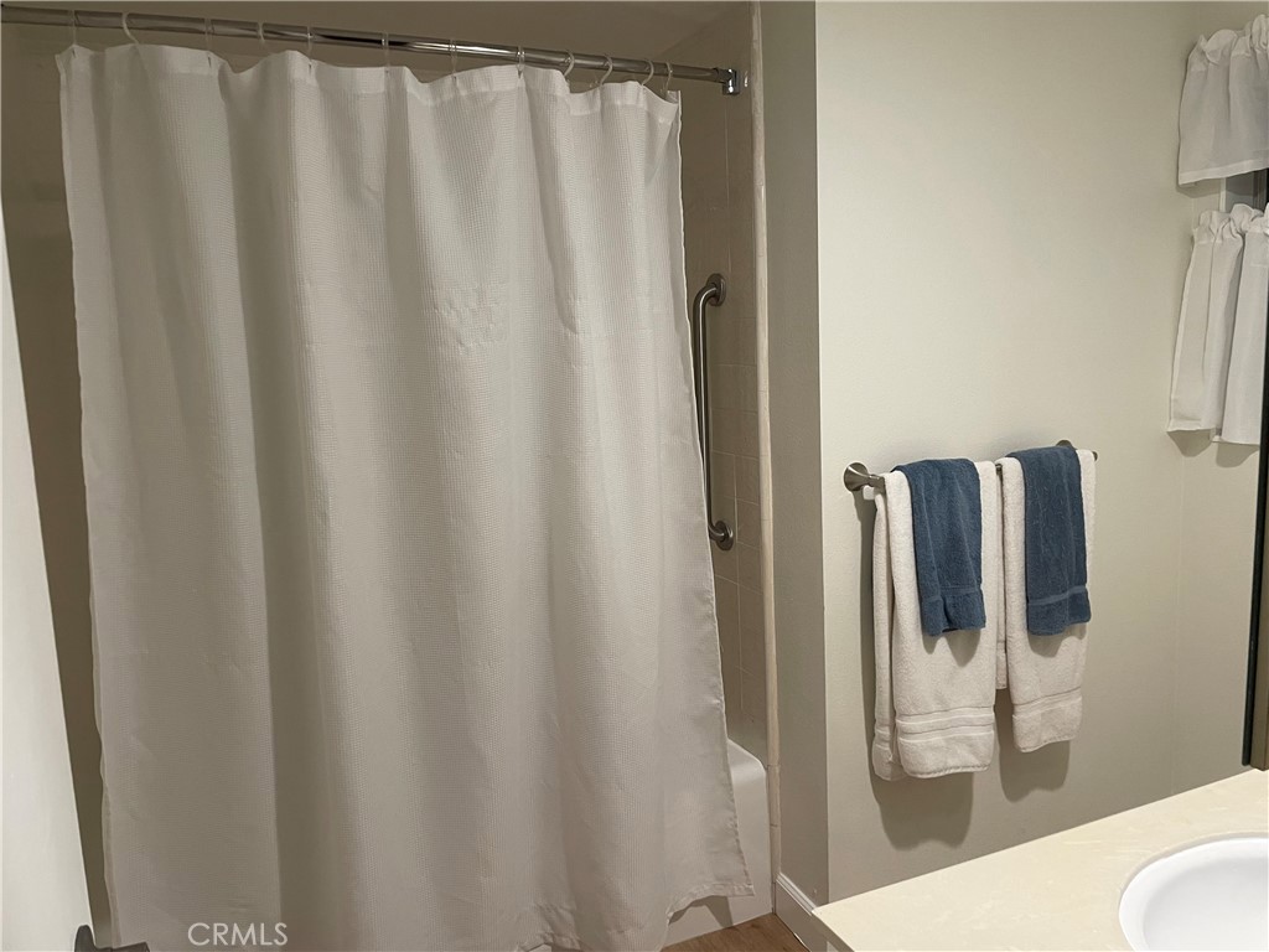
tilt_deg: -10.1
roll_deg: +1.6
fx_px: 953
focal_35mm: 26
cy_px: 476
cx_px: 634
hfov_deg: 67.3
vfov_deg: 53.1
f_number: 1.6
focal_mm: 4.2
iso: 125
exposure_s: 1/60
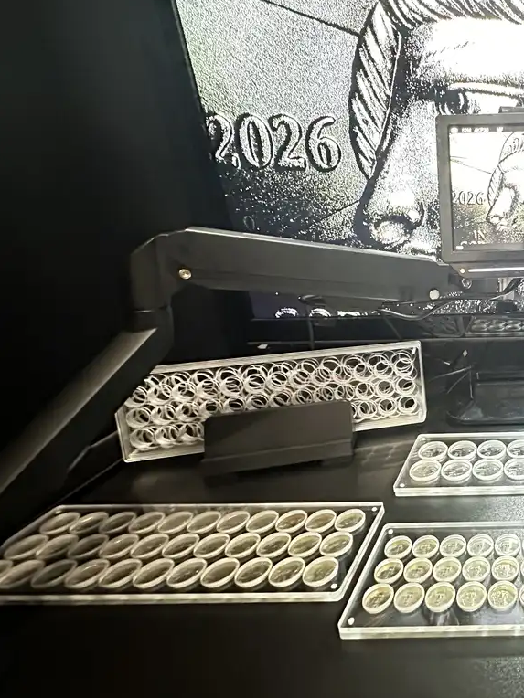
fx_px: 444
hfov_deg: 48.0
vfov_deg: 76.0
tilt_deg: -15.6
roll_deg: +1.6
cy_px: 301
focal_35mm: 22
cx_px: 546
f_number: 2.2
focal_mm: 2.22
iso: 2500
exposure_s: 1/24
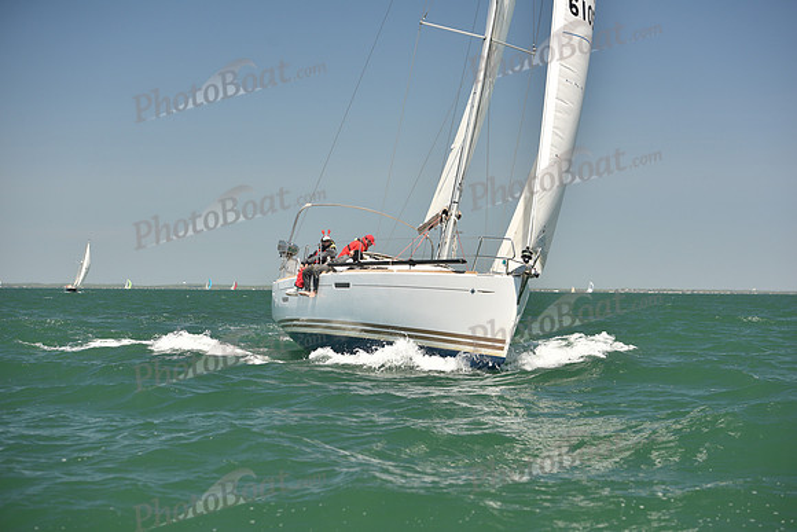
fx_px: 1816
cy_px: 266
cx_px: 398
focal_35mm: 82
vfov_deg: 16.7
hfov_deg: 24.8
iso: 250
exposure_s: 1/800
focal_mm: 82
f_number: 4.5
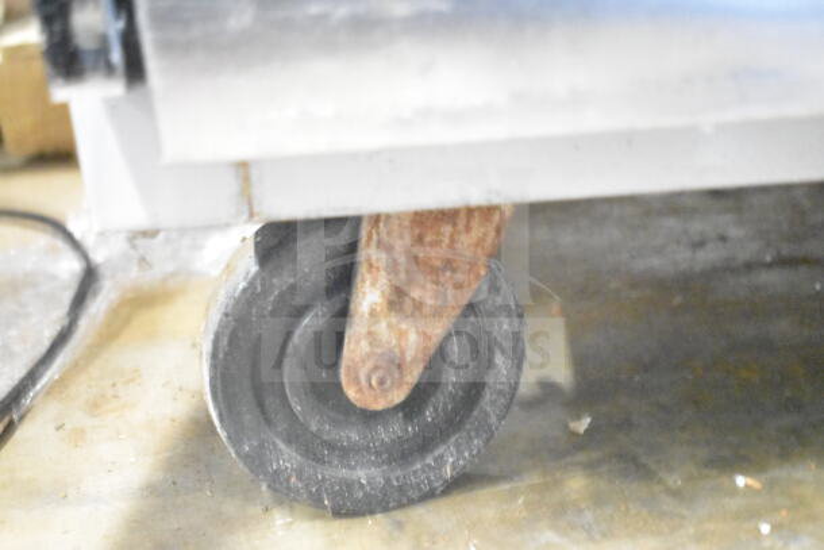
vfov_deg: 25.1
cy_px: 275
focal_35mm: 54
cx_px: 412
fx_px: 1236
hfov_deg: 36.9
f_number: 4.8
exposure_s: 1/20
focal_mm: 36
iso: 25600
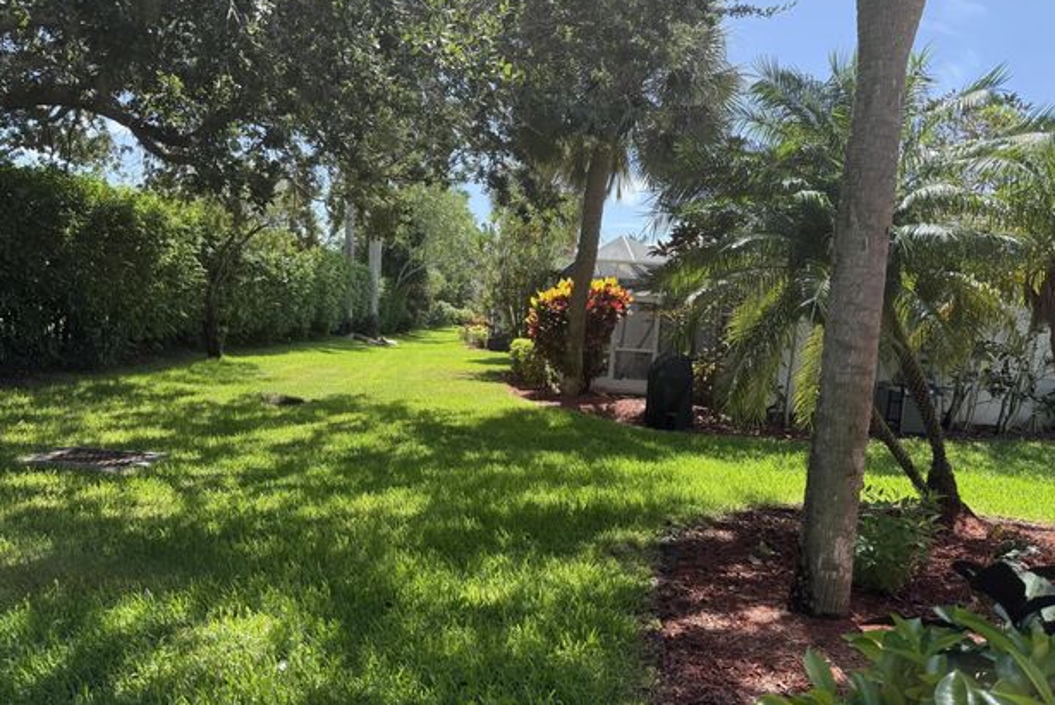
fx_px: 762
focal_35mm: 26
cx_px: 507
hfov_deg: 69.3
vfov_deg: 49.6
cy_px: 365
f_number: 1.78
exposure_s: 1/1689
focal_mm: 6.76
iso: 100
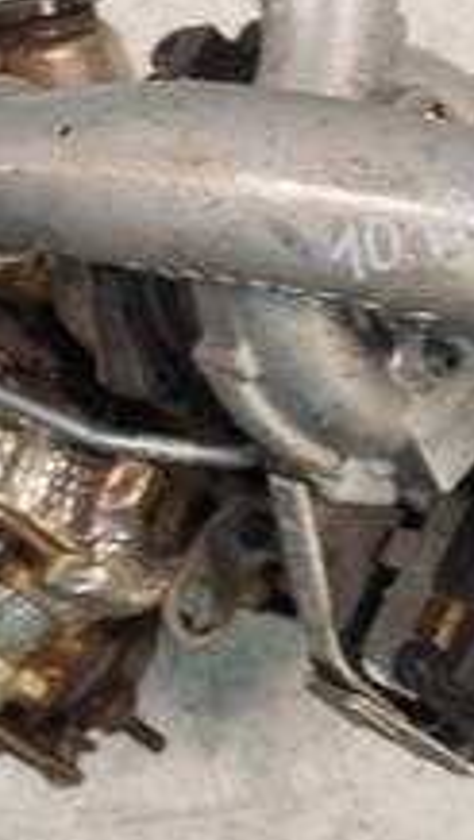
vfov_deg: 29.0
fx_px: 1605
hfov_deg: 16.8
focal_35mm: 72
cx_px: 173
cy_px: 239
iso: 400
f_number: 3.5
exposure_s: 1/60
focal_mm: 15
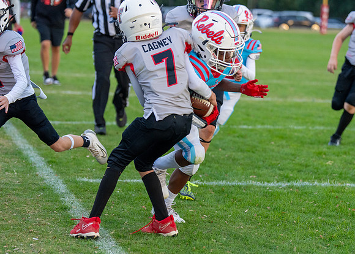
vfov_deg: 10.3
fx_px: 1401
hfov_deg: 14.4
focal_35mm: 139
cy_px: 164
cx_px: 188
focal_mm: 100
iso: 1000
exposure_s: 1/1250
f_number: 2.8
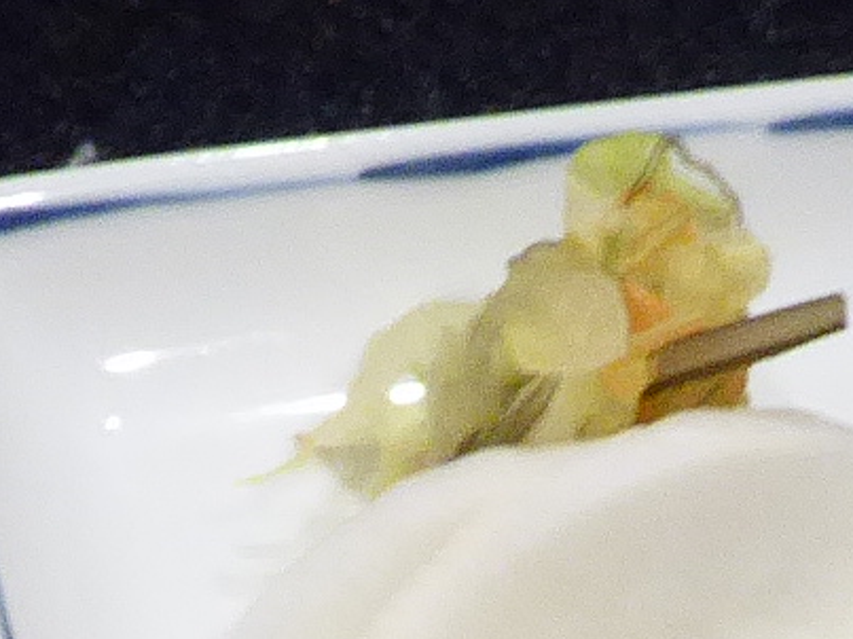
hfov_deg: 12.3
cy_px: 1507
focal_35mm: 159
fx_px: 3917
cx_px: -8
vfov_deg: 8.6
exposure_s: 1/15
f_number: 3.3
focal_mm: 4.3
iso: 400
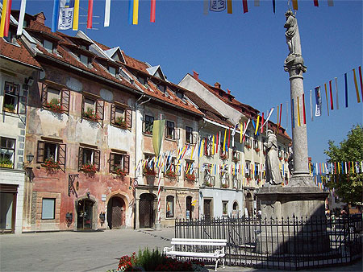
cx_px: 182
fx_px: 378
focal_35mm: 36
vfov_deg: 39.7
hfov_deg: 51.3
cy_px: 136
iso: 80
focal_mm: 6
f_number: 4.8
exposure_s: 1/820
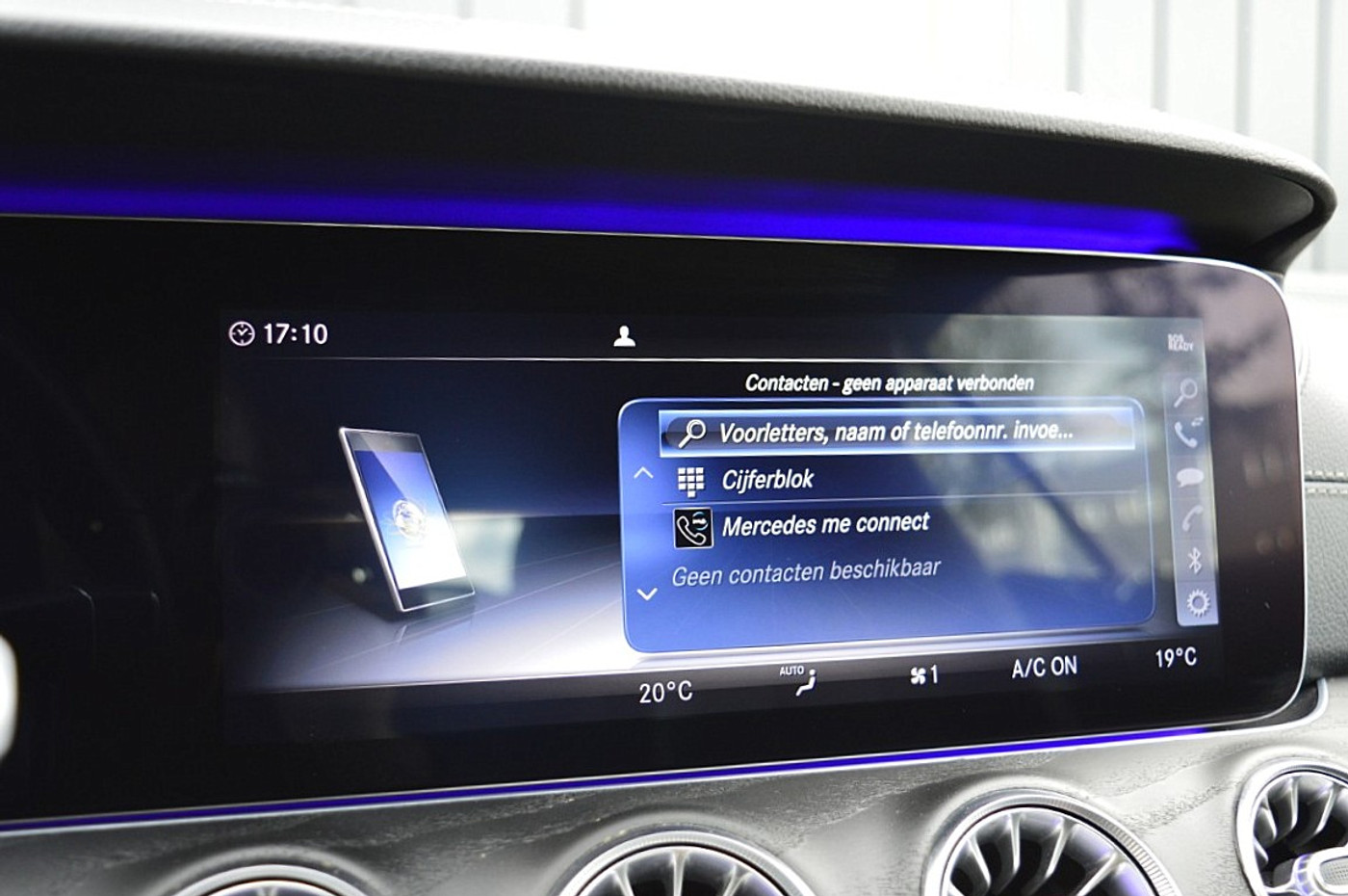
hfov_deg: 53.2
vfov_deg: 36.8
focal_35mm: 36
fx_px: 1346
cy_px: 448
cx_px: 674
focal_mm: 24
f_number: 4
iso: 800
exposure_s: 1/60
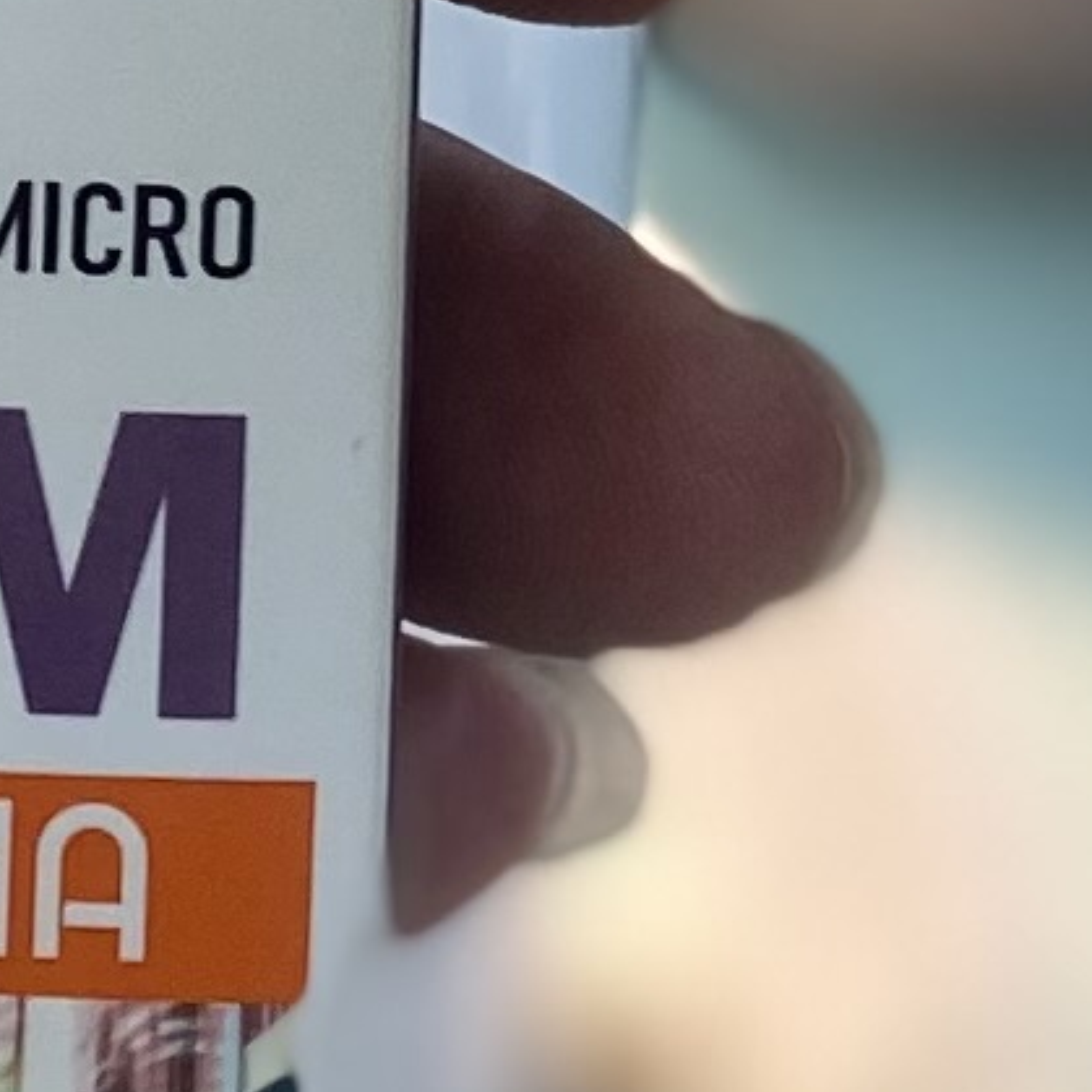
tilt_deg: -18.4
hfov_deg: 7.7
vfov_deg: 7.2
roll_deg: -1.5
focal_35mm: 221
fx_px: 7888
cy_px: -1916
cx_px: -685
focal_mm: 4.25
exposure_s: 1/100
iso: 40
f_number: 1.8
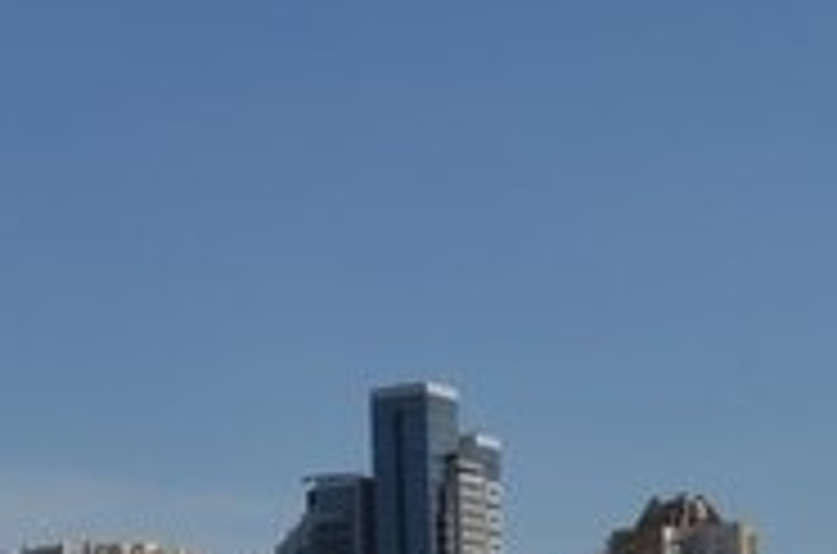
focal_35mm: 96
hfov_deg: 20.3
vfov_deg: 13.2
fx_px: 2226
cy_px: 890
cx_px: -81
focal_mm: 18
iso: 100
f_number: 18
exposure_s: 1/160
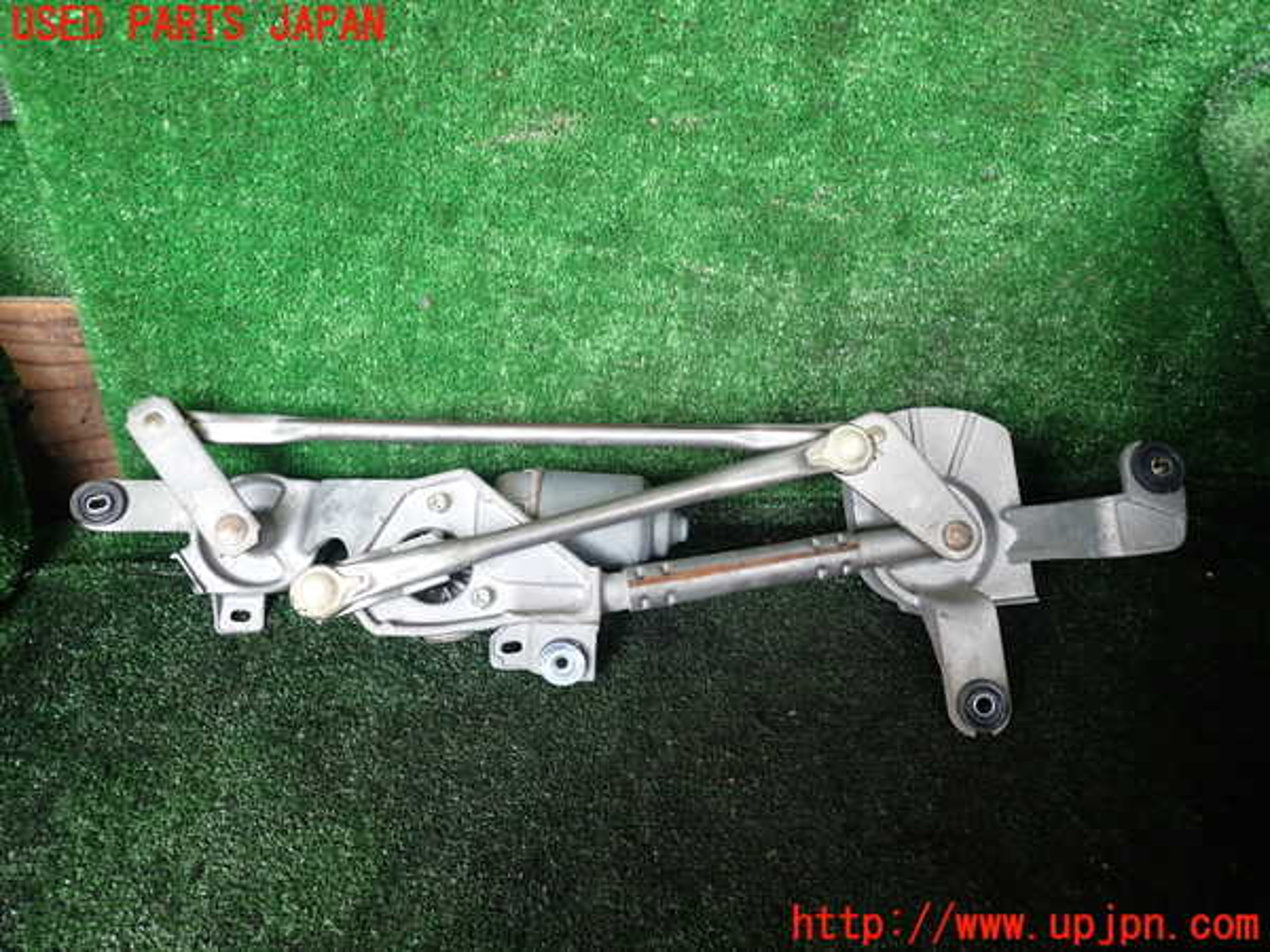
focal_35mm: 25
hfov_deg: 69.4
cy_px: 476
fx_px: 917
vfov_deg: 54.9
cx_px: 635
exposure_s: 1/60
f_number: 2
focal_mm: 4.5
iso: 125
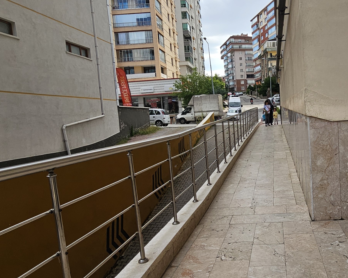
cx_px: 259
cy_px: 148
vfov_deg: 51.5
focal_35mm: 28
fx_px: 288
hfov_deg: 59.1
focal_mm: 2.2
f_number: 2.2
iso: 50
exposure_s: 1/696
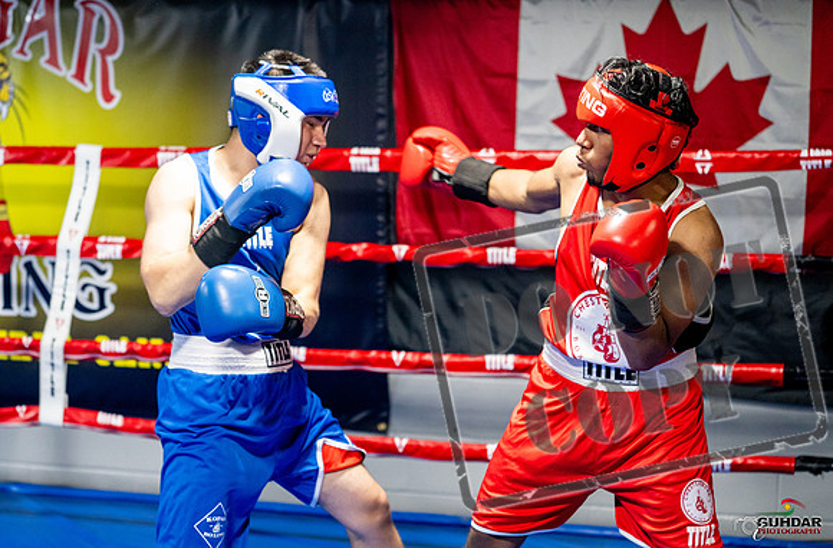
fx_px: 1732
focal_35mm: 75
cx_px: 323
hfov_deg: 27.0
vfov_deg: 18.0
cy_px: 331
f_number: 2
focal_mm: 60
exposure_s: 1/800
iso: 4000
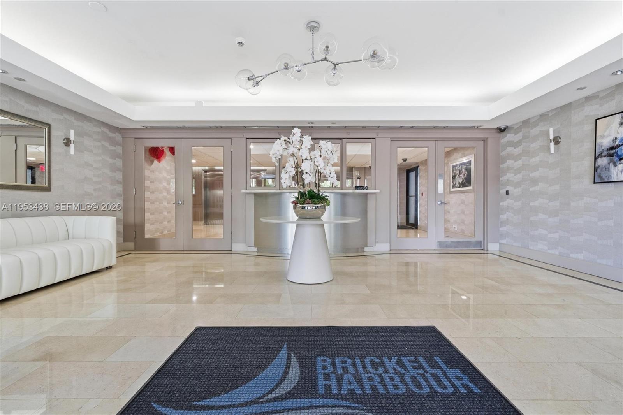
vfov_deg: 73.7
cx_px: 312
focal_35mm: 16
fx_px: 277
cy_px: 208
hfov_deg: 96.7
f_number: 7.1
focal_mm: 16
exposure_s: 1/25
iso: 160
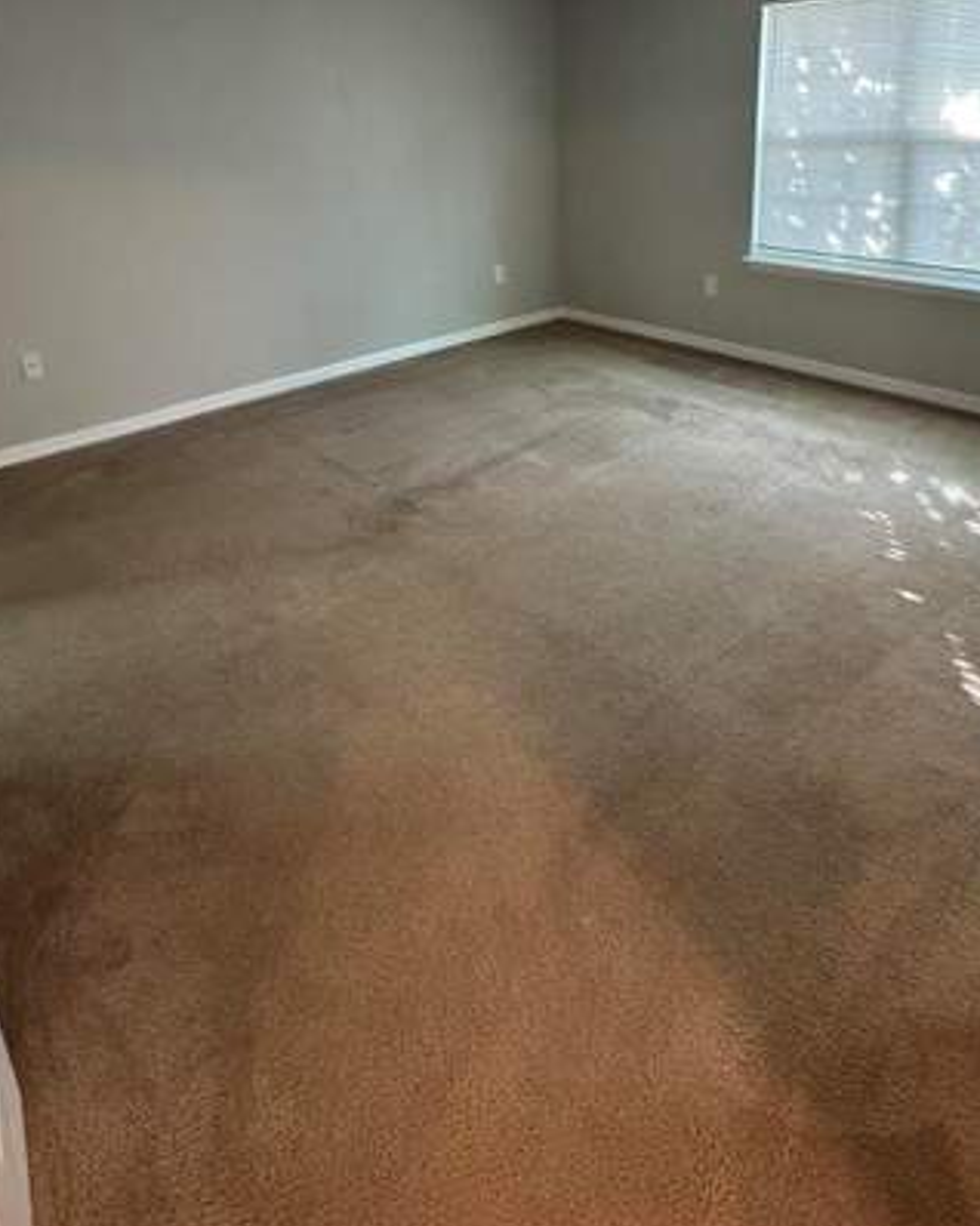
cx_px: 570
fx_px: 798
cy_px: 339
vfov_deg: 71.0
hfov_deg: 62.7
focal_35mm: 22
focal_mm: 2.22
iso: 800
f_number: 2.2
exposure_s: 1/60
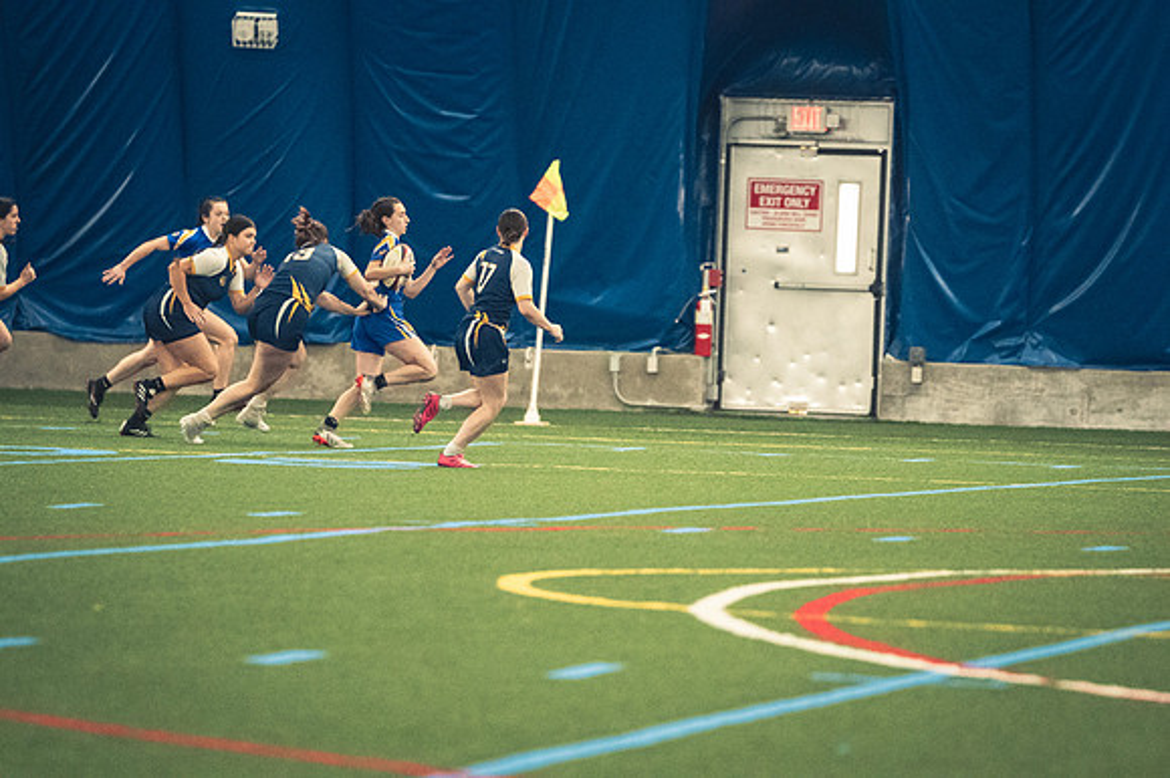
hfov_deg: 6.9
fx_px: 9744
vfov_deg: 4.6
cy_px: 389
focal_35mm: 300
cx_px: 585
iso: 12800
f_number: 2.8
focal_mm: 200
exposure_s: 1/500
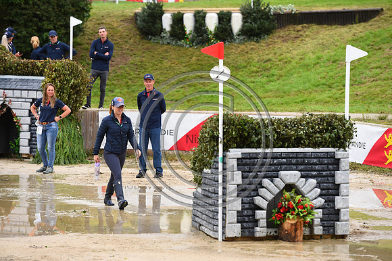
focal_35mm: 165
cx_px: 196
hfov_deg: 12.5
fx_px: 1796
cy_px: 130
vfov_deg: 8.3
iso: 500
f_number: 5
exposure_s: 1/800
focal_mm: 165
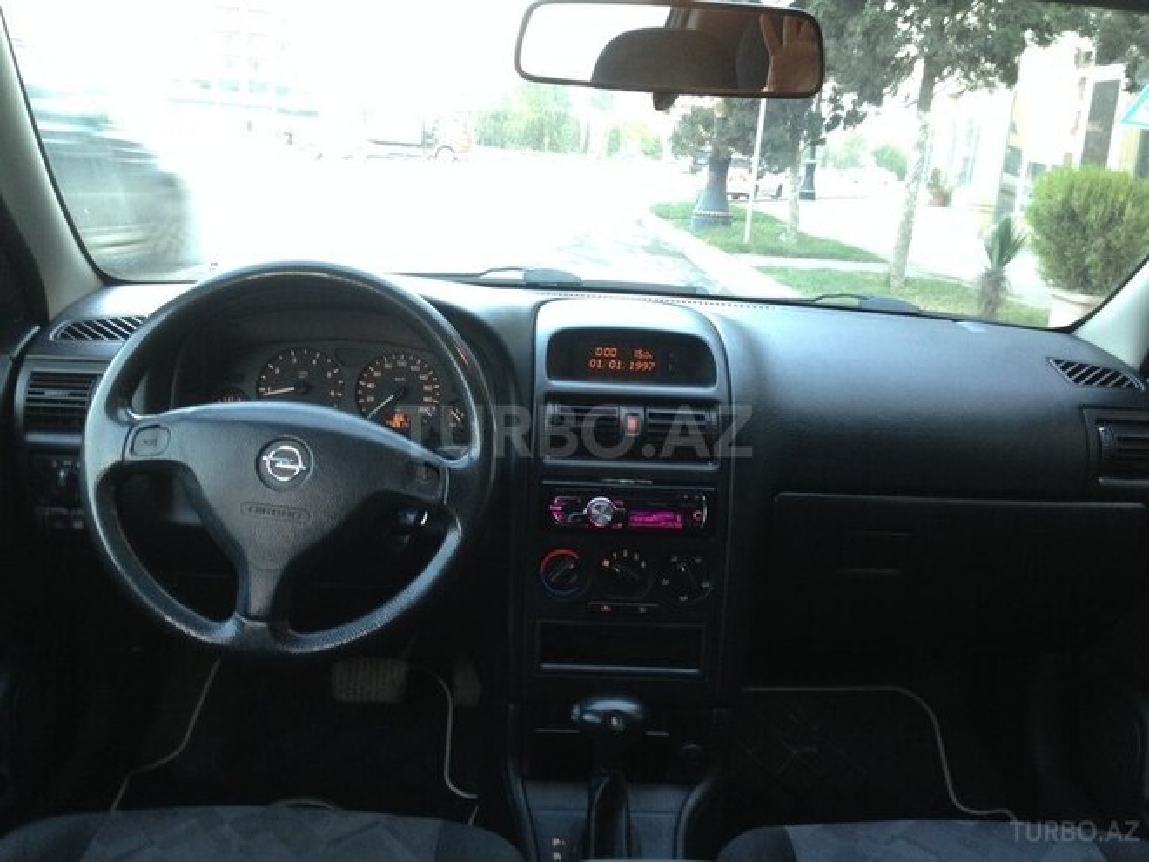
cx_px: 574
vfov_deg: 42.9
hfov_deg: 55.4
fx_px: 1095
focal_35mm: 33
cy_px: 431
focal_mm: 4.12
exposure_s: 1/20
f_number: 2.4
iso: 125
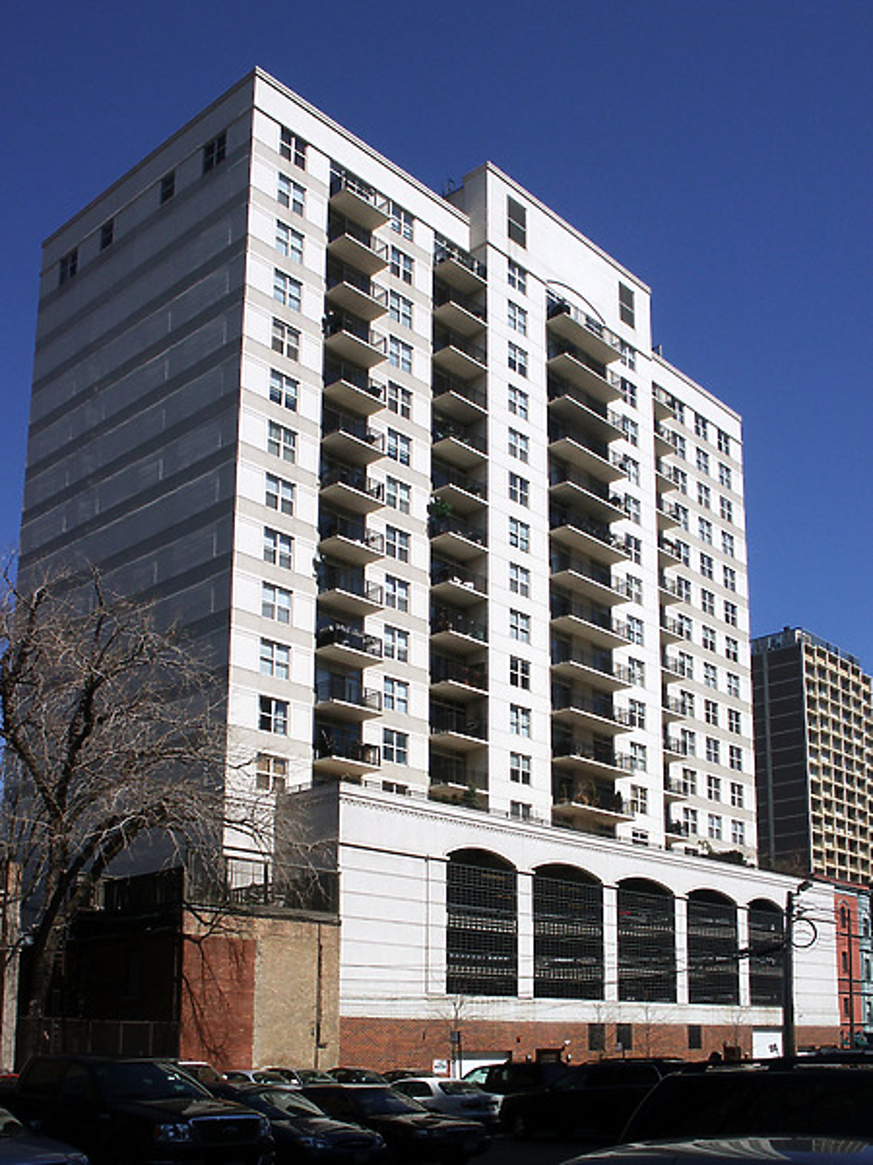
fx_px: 1177
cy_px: 582
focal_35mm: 35
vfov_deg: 52.6
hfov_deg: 40.7
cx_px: 436
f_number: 6.7
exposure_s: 1/500
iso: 64
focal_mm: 7.18
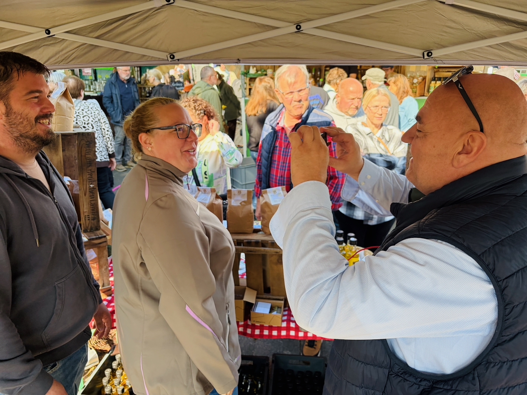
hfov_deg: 67.3
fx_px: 396
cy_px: 198
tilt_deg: -17.3
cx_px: 264
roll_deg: +0.1
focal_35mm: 26
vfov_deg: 53.1
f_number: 1.6
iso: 64
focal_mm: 5.96
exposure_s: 1/363
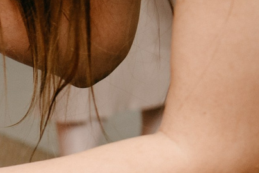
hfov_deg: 6.9
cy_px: 106
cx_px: -522
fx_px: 1915
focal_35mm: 266
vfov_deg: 5.2
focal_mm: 42
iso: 160
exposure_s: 1/160
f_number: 3.5
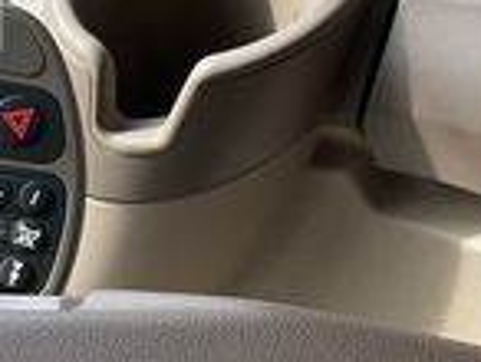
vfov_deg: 13.5
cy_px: 306
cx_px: -308
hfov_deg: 16.0
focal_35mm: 109
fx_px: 1517
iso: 20
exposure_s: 1/120
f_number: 1.8
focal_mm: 3
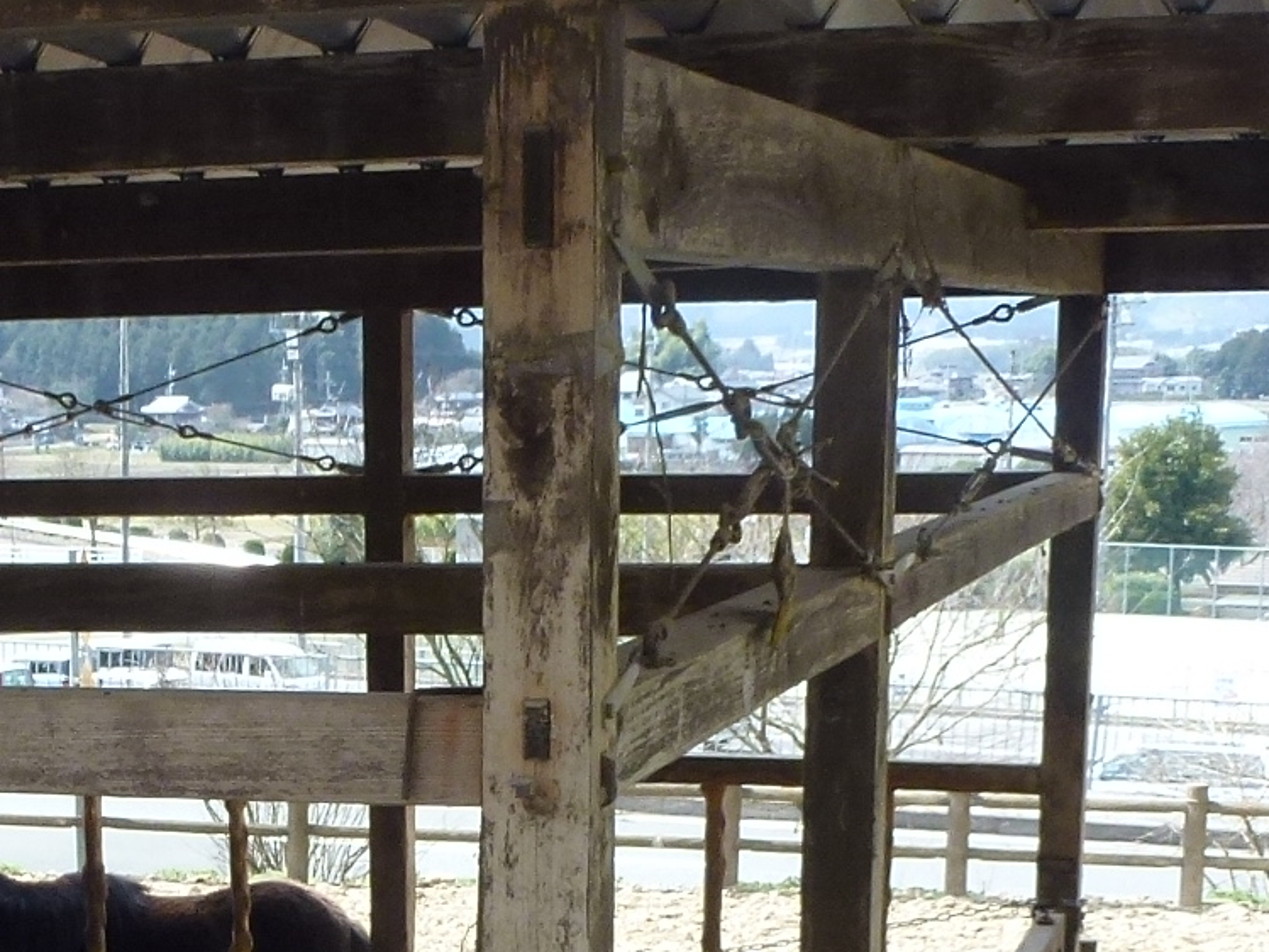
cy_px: 1228
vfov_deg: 17.0
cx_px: 163
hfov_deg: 23.3
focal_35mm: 82
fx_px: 3007
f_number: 4
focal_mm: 4.3
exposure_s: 1/160
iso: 100
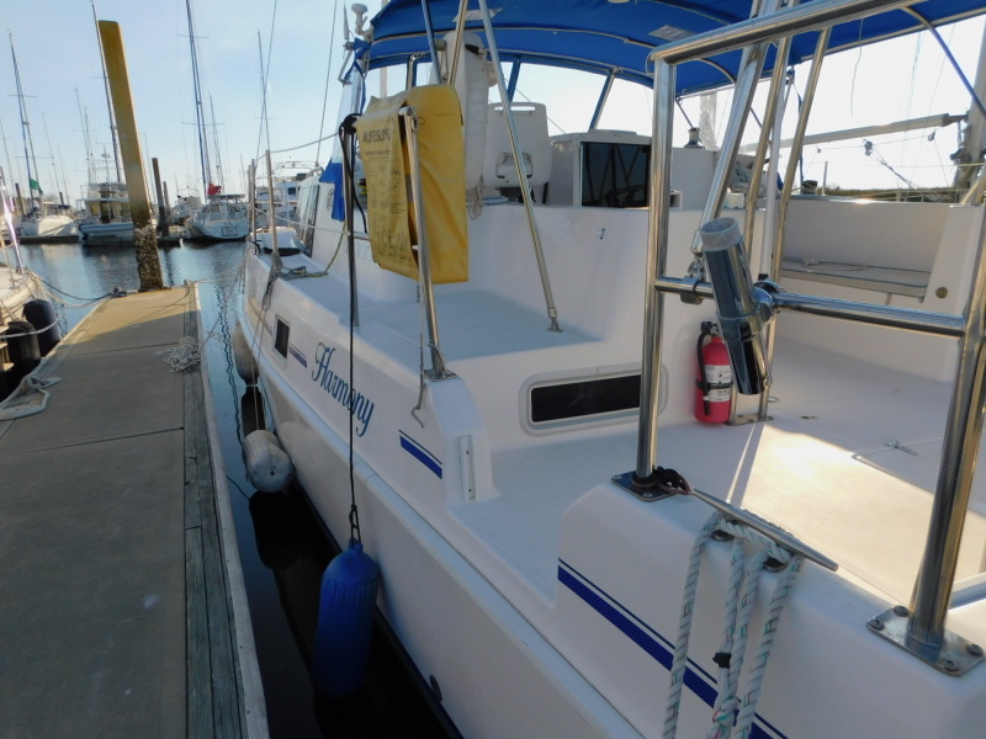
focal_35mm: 23
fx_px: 655
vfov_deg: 58.9
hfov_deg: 73.9
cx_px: 493
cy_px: 370
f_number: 3
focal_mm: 4
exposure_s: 1/1250
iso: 125
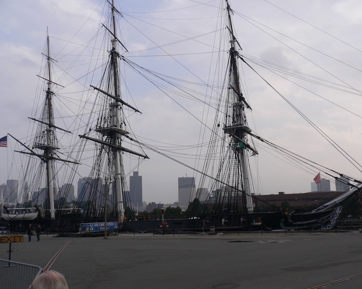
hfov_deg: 49.1
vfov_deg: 40.1
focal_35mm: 37
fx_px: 396
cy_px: 145
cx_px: 186
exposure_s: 1/200
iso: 80
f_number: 5.6
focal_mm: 5.8
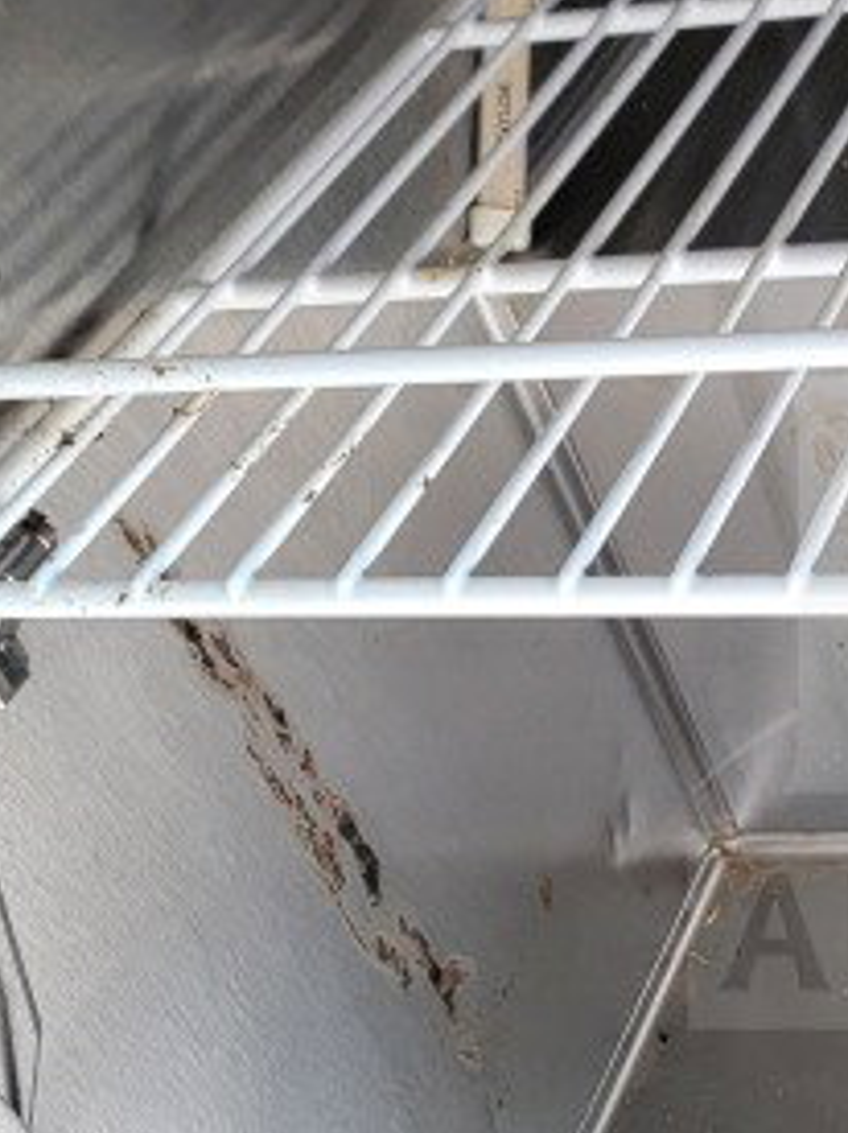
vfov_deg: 27.3
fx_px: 2321
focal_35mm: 71
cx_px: 1149
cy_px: 702
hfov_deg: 19.0
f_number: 1.8
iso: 160
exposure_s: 1/40
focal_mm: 6.7
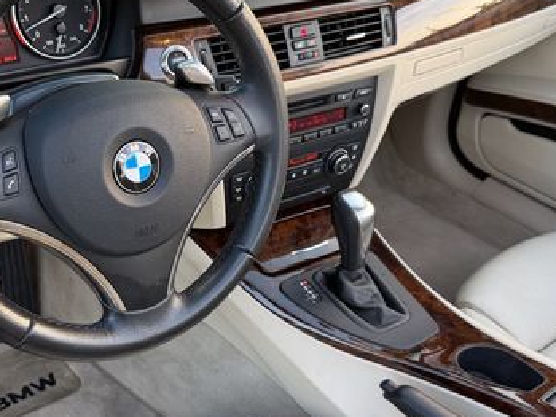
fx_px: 707
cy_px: 236
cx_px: 194
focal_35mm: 44
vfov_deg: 32.9
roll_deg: -2.9
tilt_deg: -36.5
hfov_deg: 42.5
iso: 100
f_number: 1.78
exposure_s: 1/121
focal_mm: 6.76
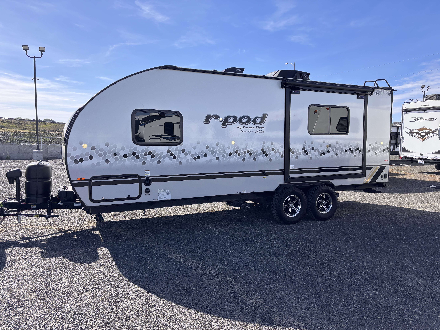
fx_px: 330
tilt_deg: -4.5
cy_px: 165
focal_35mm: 26
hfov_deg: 67.3
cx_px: 220
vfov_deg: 53.1
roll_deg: -1.3
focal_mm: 5.96
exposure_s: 1/2398
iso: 50
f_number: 1.6
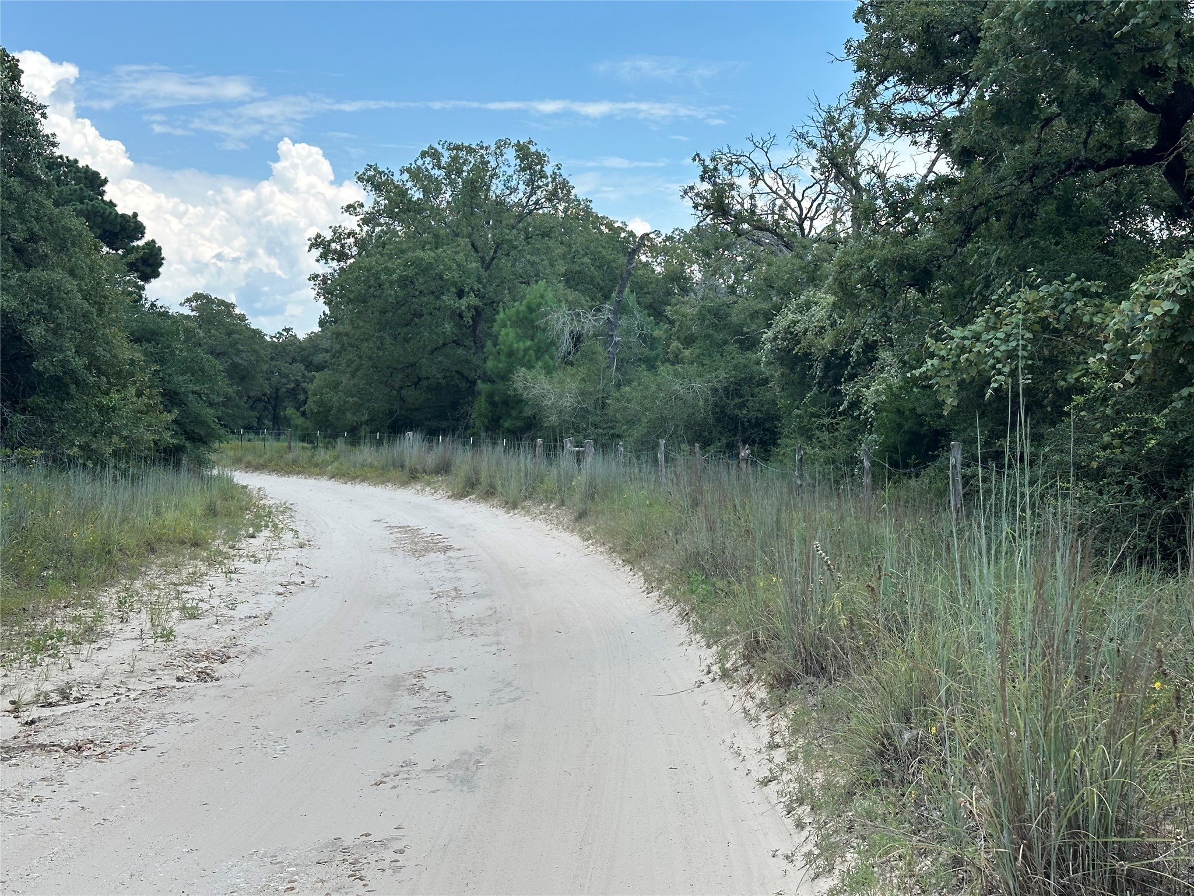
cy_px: 448
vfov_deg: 30.3
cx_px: 597
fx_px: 1656
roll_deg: -1.0
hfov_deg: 39.7
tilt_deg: -2.1
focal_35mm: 48
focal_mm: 6.86
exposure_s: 1/2070
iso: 64
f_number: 1.78
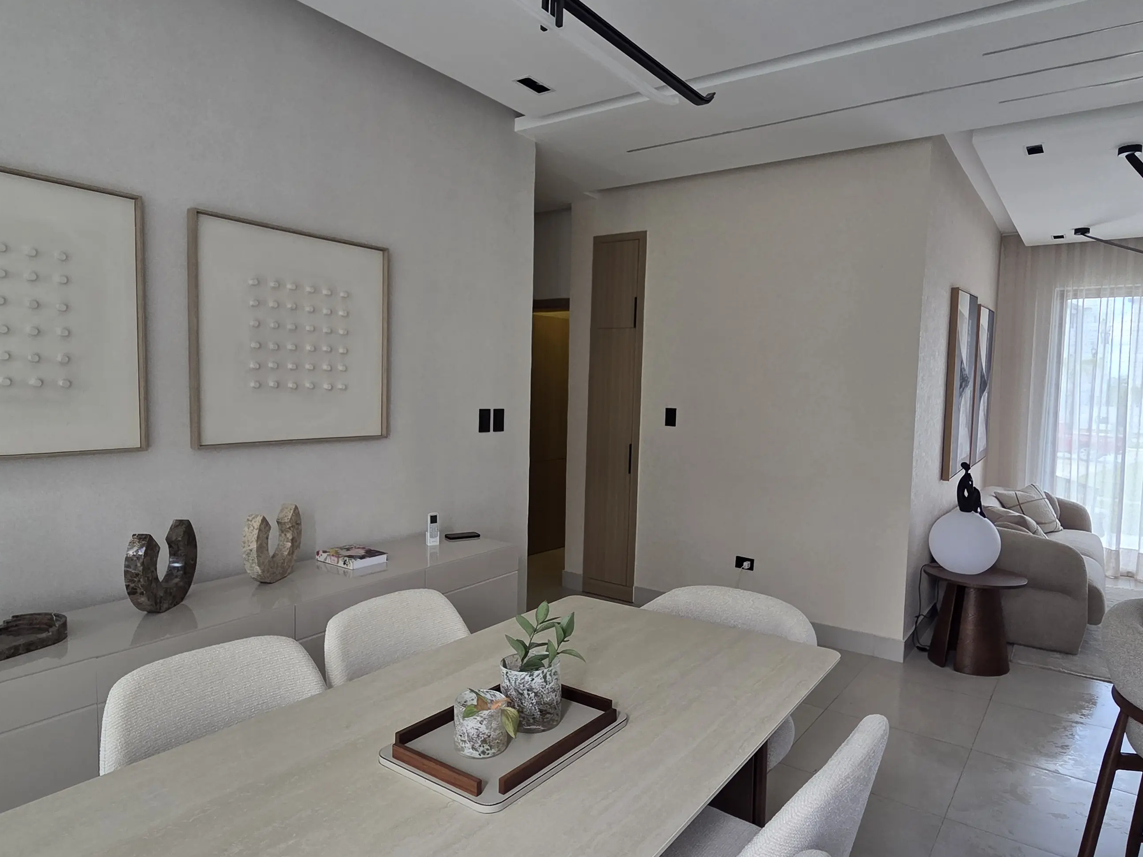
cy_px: 439
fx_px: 660
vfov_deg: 66.0
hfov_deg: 81.7
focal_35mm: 20
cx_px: 592
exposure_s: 1/120
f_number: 2.2
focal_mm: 2.2
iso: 125
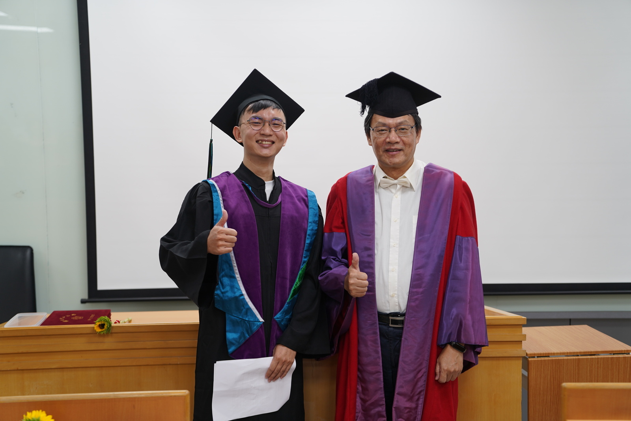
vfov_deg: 26.5
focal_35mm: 51
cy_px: 210
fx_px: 894
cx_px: 316
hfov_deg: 38.9
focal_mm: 51
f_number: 2.8
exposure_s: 1/60
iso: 200
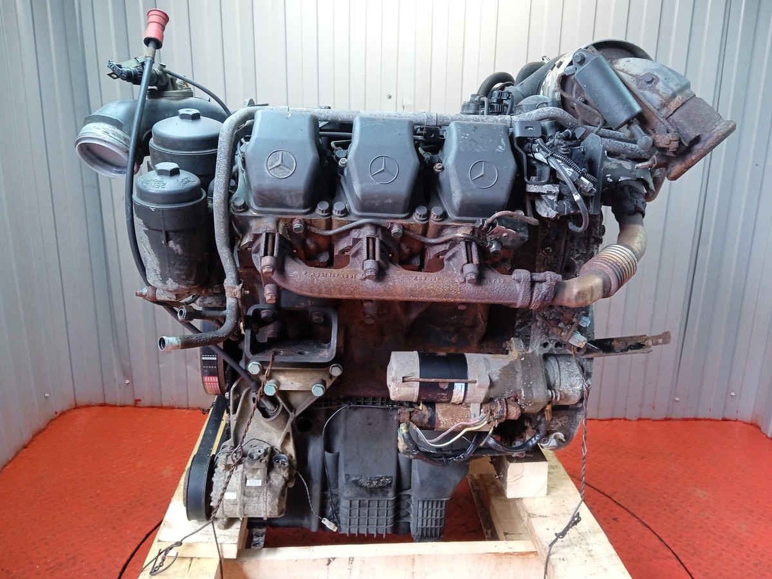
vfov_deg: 49.7
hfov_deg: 63.4
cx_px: 386
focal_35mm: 28
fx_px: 624
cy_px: 290
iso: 277
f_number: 2.2
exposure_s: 1/25
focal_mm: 3.43
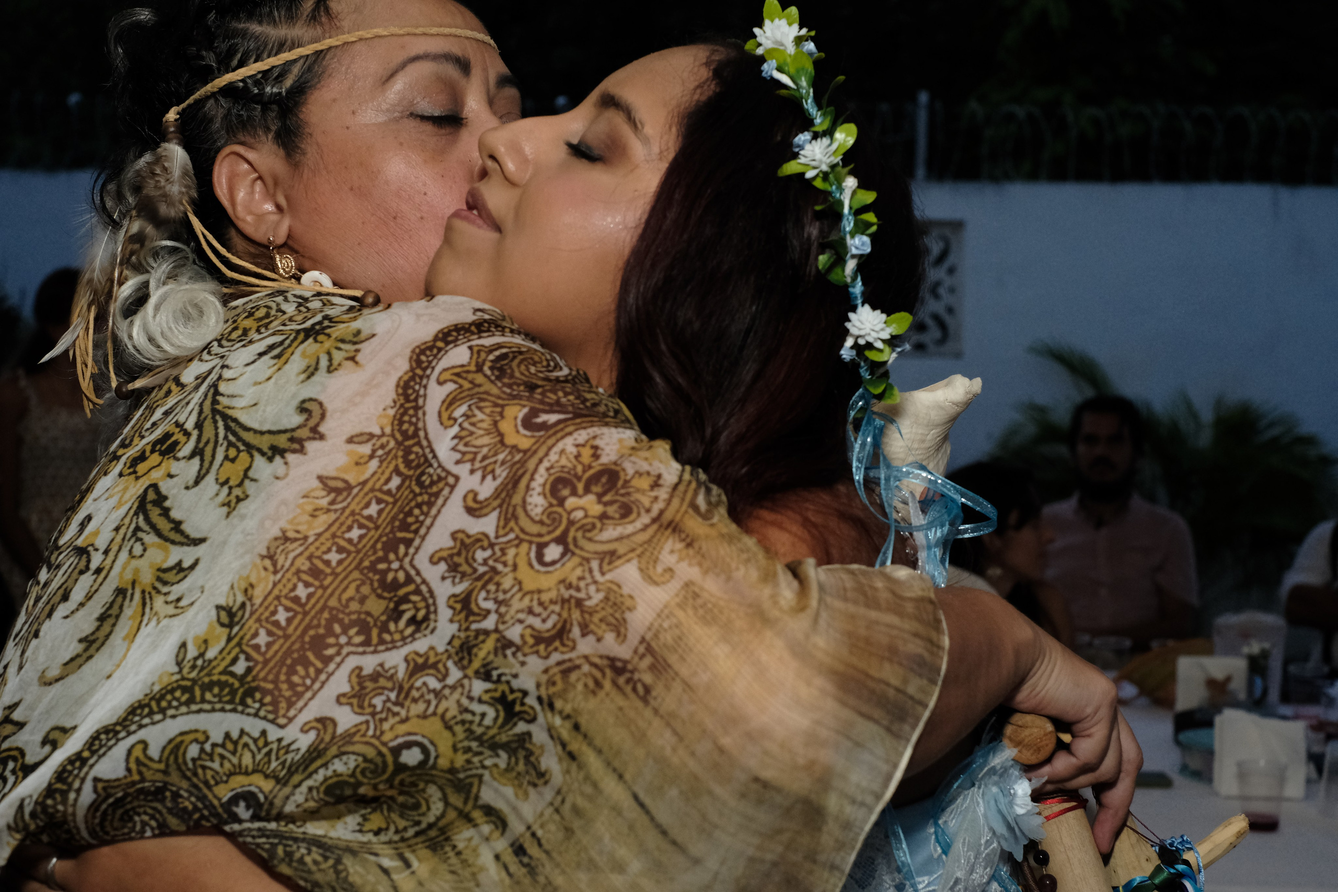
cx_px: 669
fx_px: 1970
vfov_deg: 25.5
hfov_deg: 37.5
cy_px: 446
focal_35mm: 53
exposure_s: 1/250
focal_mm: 35
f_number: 5.6
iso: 2000
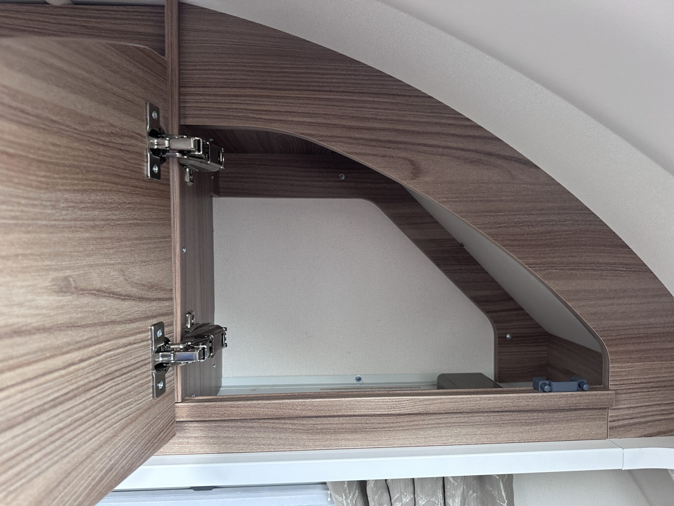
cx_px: 337
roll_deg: +0.2
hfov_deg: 71.6
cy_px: 253
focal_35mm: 24
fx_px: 467
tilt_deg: -1.9
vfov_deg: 56.8
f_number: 1.78
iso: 250
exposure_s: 1/60
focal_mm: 6.86
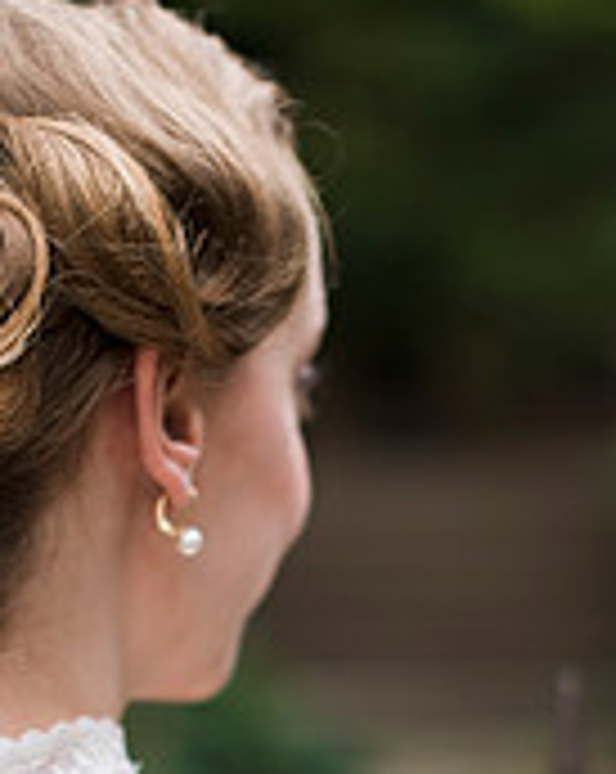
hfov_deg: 12.5
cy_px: 864
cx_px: 270
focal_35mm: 123
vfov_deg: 15.2
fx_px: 2811
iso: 200
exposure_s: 1/500
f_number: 2
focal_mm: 50
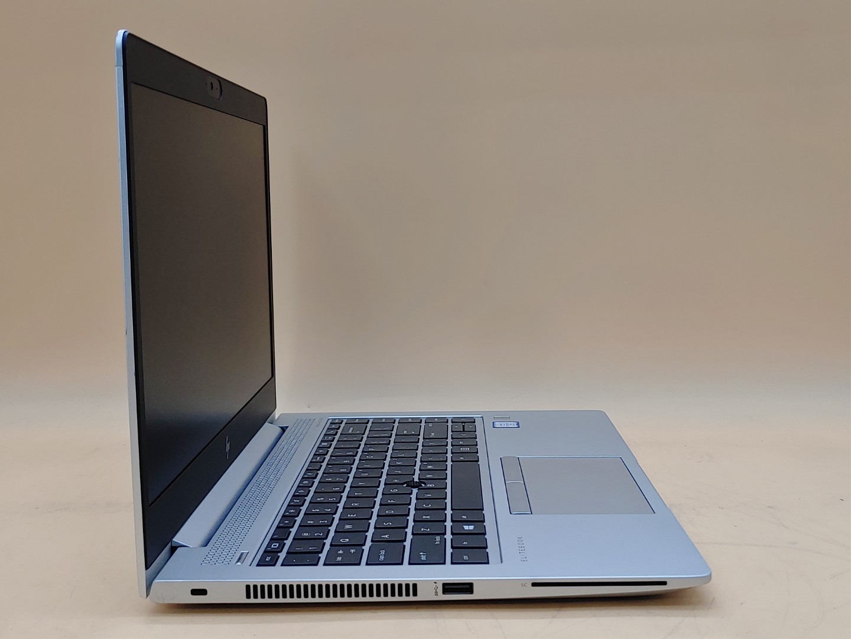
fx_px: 1008
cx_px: 426
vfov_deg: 35.1
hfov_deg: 45.8
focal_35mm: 41
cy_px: 320
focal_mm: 4.36
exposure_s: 1/176
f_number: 1.8
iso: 50
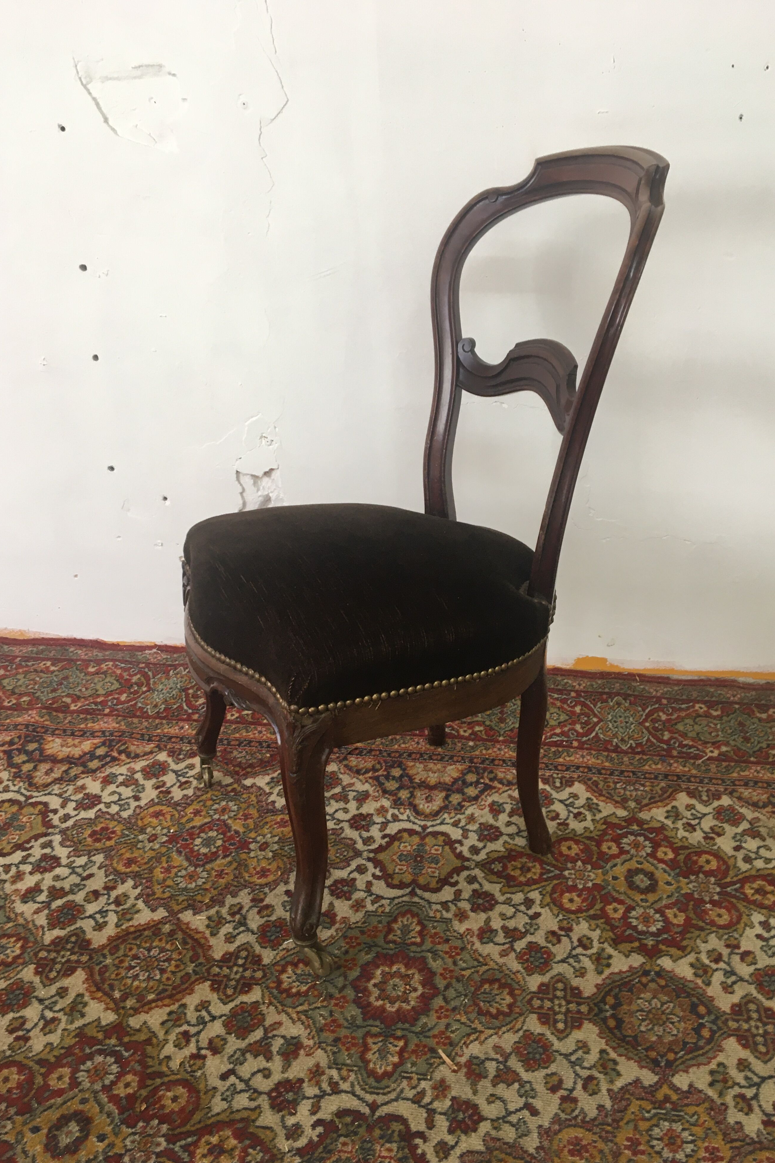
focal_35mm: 31
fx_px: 1001
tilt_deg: -25.1
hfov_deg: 42.3
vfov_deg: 60.3
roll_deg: +1.0
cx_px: 403
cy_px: 588
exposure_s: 1/33
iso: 80
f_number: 2.2
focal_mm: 4.15
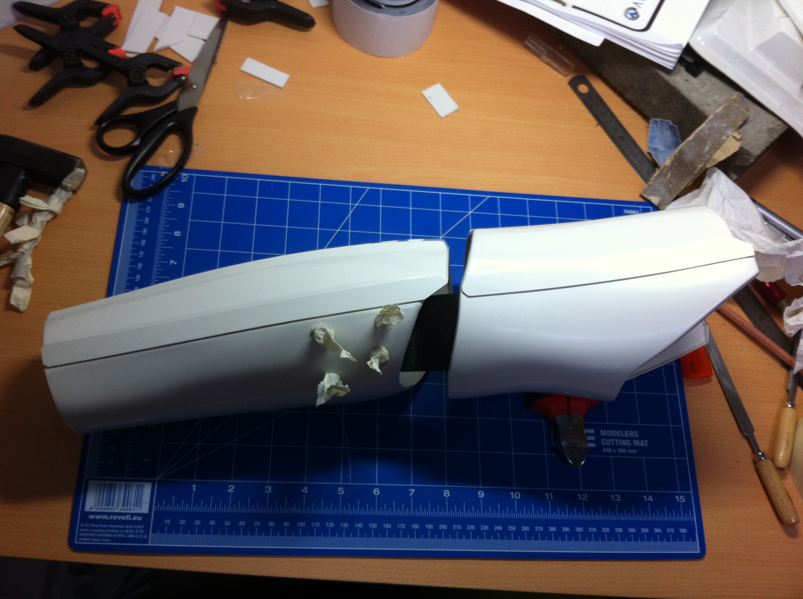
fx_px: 811
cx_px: 402
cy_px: 300
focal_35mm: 35
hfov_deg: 52.7
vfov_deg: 40.6
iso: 80
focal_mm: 3.85
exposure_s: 1/15
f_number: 2.8
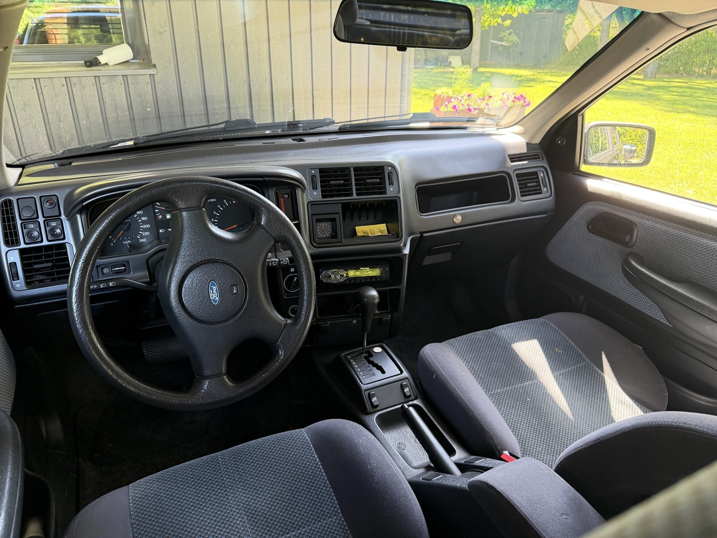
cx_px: 358
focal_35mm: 24
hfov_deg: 71.6
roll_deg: -0.1
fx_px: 497
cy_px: 269
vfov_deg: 56.8
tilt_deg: -24.1
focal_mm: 6.76
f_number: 1.78
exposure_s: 1/60
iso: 250
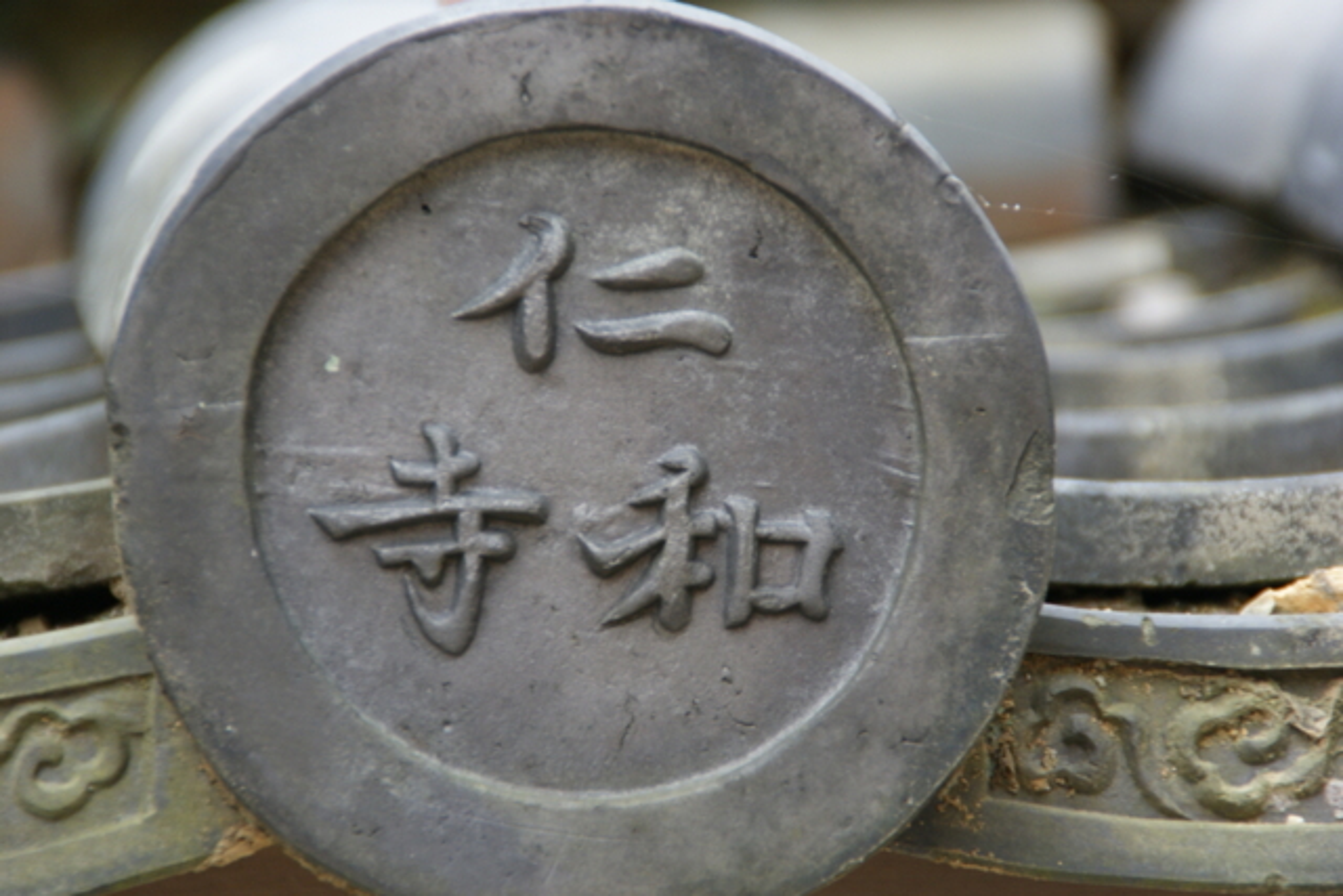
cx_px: 672
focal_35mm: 300
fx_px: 11193
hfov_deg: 6.9
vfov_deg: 4.6
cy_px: 448
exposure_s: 1/30
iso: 400
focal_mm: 200
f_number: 6.3
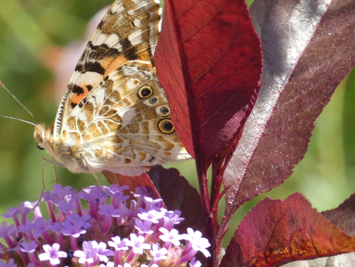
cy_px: 133
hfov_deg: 2.6
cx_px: 154
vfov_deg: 2.0
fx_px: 7809
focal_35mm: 761
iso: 160
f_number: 5.6
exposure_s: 1/100
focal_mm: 95.2
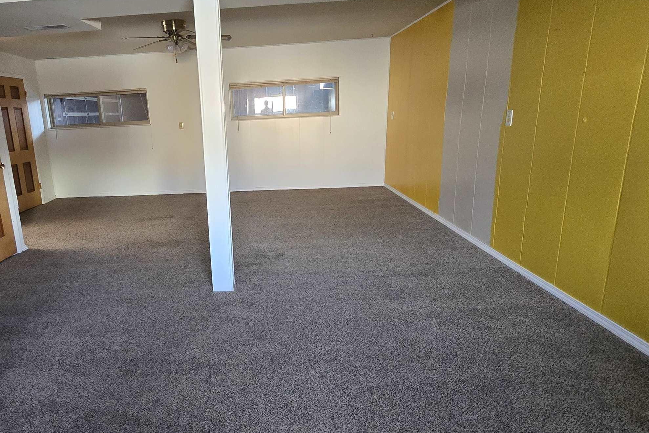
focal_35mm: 21
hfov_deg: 79.6
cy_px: 211
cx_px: 241
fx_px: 379
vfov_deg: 59.5
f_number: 2.2
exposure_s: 1/60
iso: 1000
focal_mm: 2.2
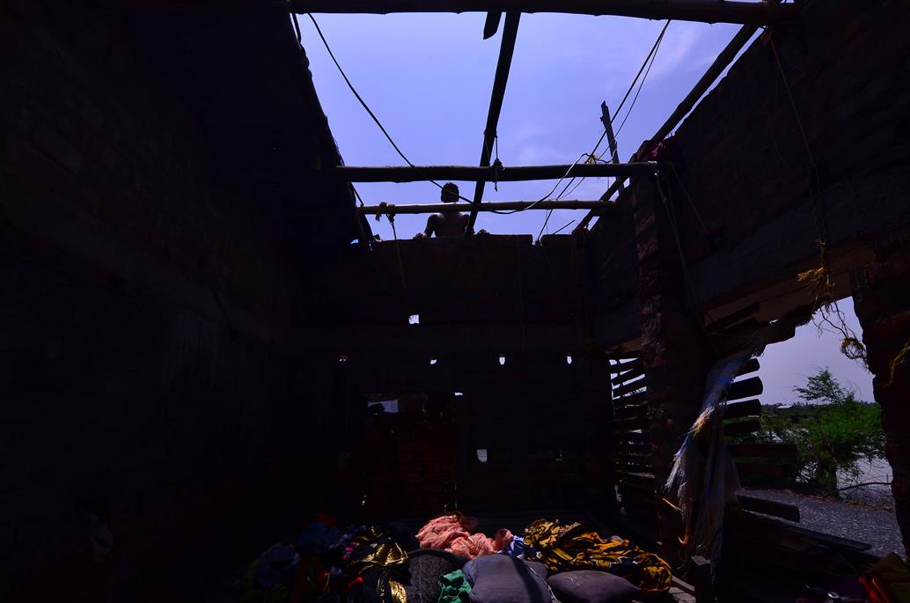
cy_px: 302
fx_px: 416
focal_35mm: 16
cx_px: 455
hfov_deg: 95.1
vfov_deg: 71.8
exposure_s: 1/500
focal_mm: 11
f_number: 6.3
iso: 100
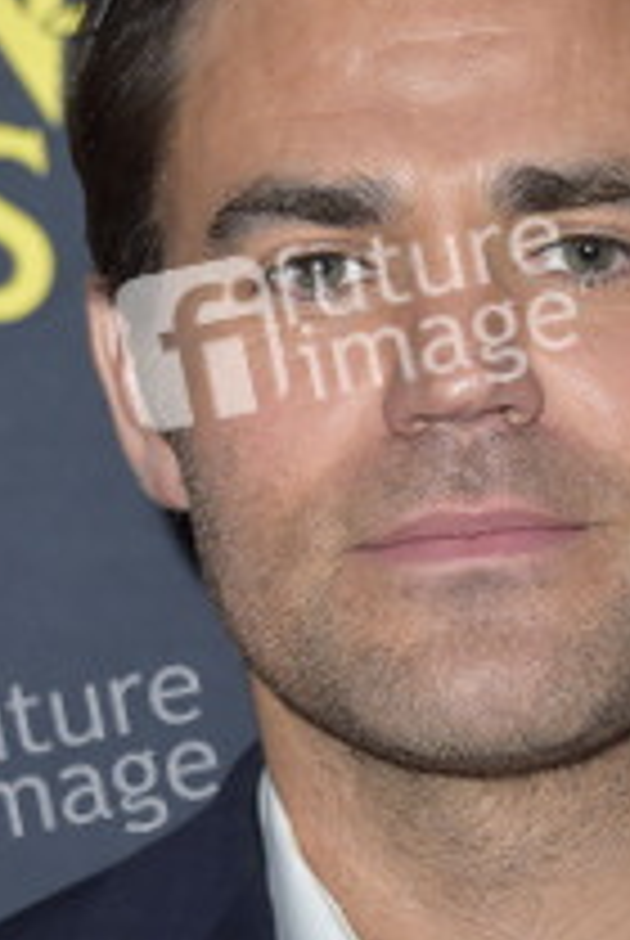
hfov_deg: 5.9
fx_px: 6096
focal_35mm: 233
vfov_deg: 8.8
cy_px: 549
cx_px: 479
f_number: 6.3
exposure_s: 1/250
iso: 250
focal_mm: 122
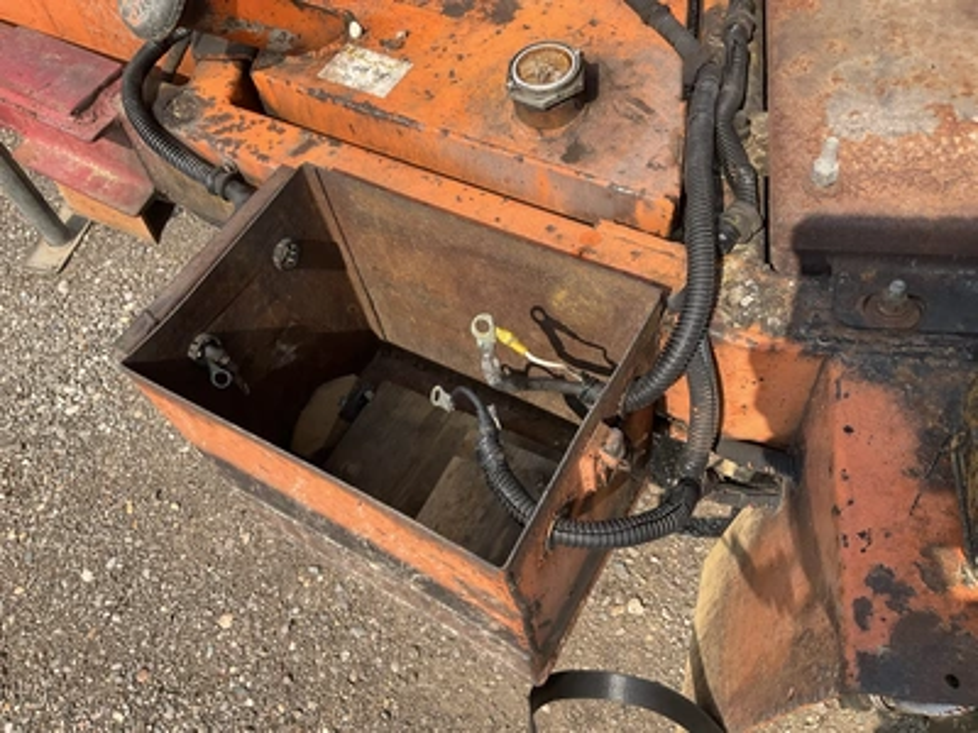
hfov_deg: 61.7
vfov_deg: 48.2
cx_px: 489
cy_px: 366
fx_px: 819
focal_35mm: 29
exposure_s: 1/912
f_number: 1.8
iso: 25
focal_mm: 3
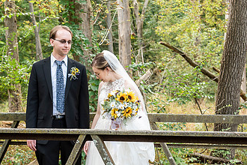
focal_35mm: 87
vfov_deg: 15.7
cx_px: 108
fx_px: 597
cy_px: 111
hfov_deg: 23.4
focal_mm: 45
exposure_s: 1/250
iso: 400
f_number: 4
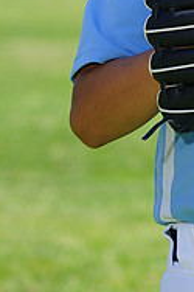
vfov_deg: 2.9
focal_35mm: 705
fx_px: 5709
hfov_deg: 1.9
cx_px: 295
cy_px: -115
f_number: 9
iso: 100
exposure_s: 1/160
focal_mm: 229
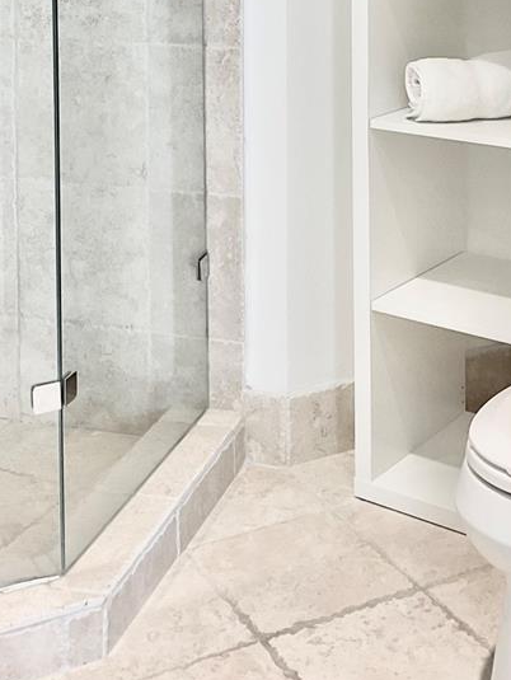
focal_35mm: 65
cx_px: 267
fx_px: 1278
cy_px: -66
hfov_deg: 22.6
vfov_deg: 27.3
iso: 40
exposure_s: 1/60
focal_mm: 3
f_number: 1.8
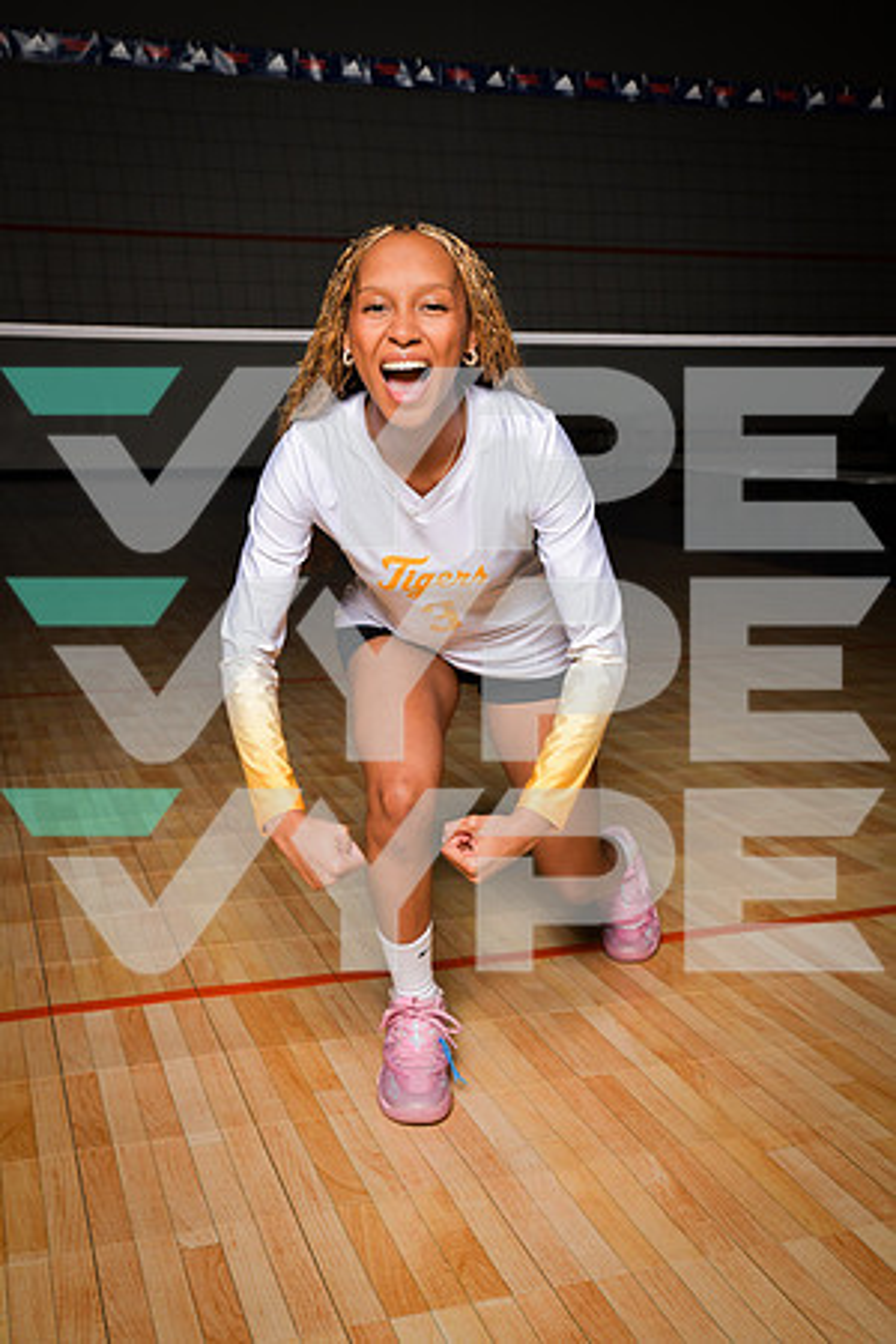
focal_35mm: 40
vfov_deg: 48.5
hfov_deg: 33.4
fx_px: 1493
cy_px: 672
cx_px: 448
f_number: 7.1
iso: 1000
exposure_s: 1/320
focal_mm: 40
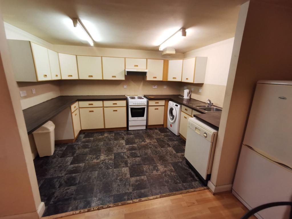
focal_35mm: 16
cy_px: 110
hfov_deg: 94.5
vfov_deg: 78.1
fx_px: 135
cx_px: 146
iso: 400
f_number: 2.2
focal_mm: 2.35
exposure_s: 1/25
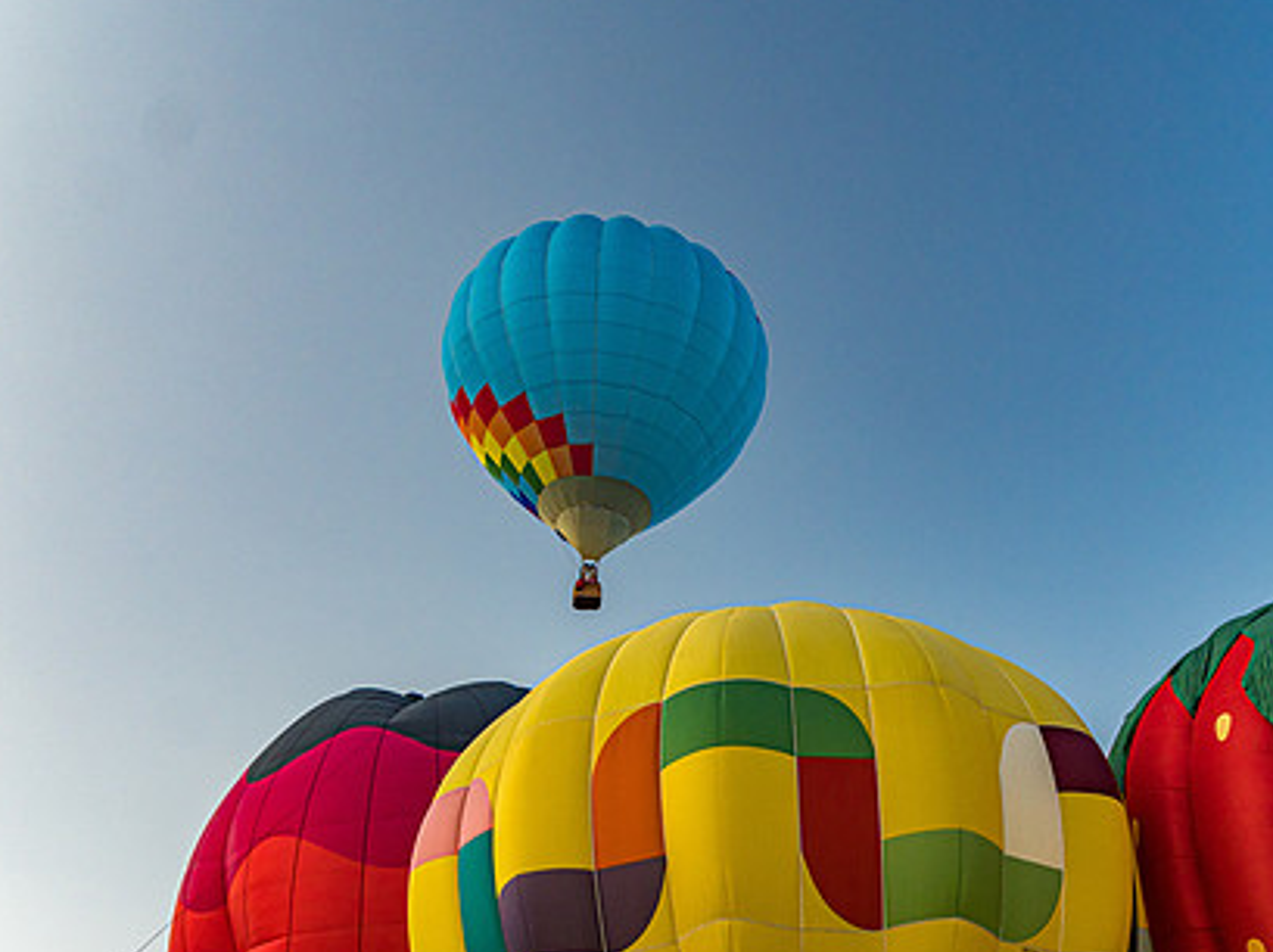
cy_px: 580
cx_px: 781
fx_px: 1580
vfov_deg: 33.4
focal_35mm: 43
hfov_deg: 43.6
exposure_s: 1/250
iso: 400
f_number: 5.6
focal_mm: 21
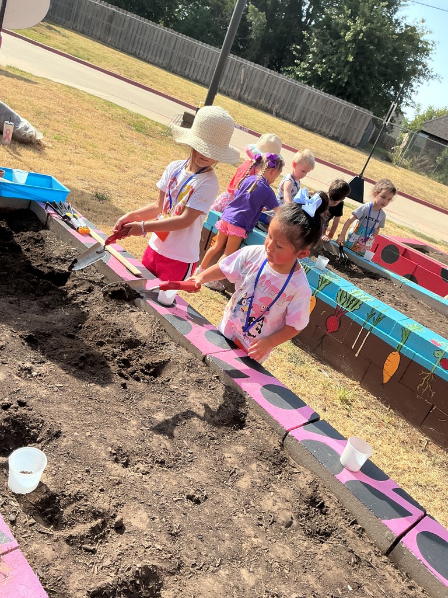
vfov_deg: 61.7
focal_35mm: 29
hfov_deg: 48.2
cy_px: 299
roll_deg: -25.0
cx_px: 224
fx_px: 500
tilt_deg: -30.6
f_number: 1.8
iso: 25
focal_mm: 3
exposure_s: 1/1144
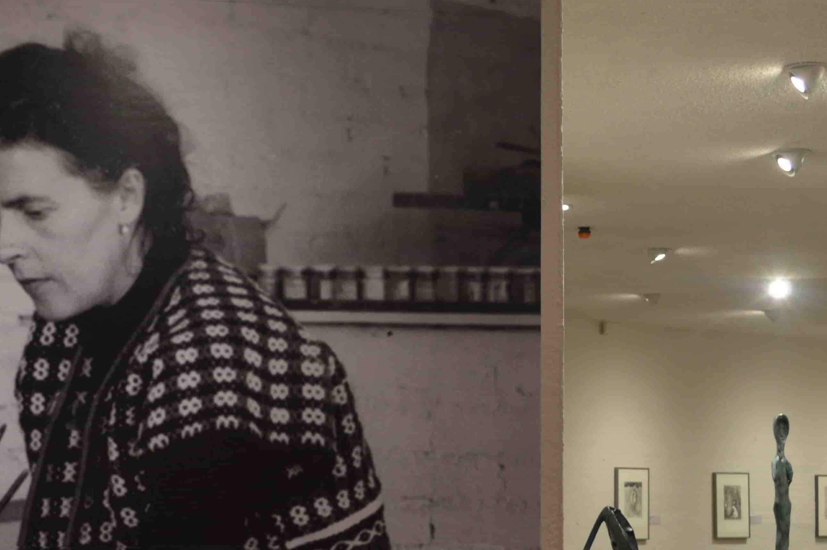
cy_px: 463
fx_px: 1767
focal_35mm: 77
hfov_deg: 26.3
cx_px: 318
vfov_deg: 17.5
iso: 400
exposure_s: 1/80
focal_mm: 22
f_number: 4.5
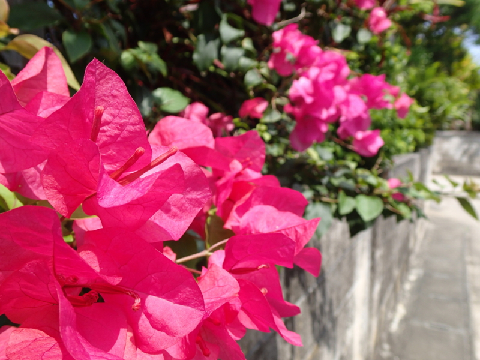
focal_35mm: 30
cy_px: 180
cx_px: 240
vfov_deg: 46.8
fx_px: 416
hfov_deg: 60.0
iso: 100
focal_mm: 5.5
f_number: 3.2
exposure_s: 1/800
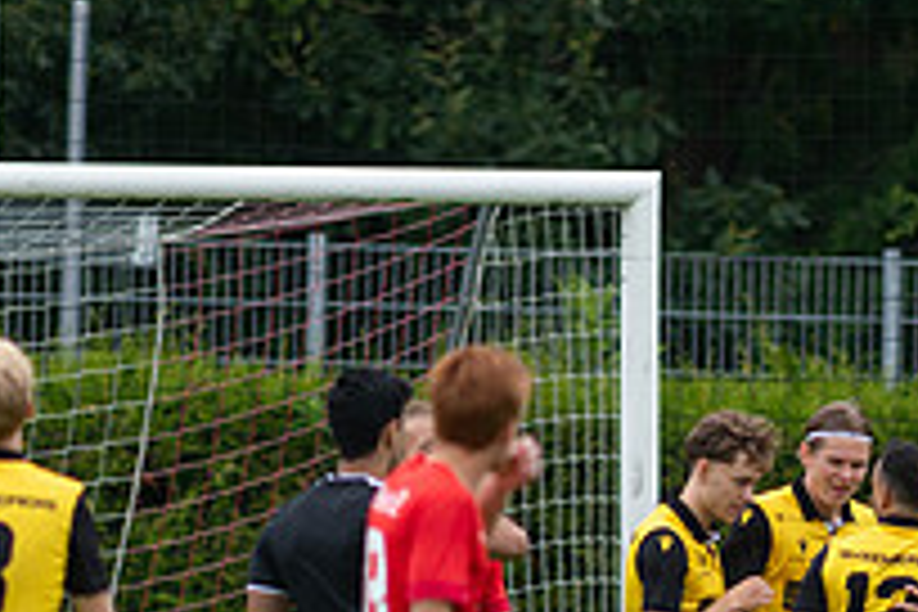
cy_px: 803
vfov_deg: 1.0
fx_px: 34499
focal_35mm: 1353
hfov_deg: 1.5
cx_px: 774
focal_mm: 300
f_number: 3.2
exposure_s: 1/1250
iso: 220
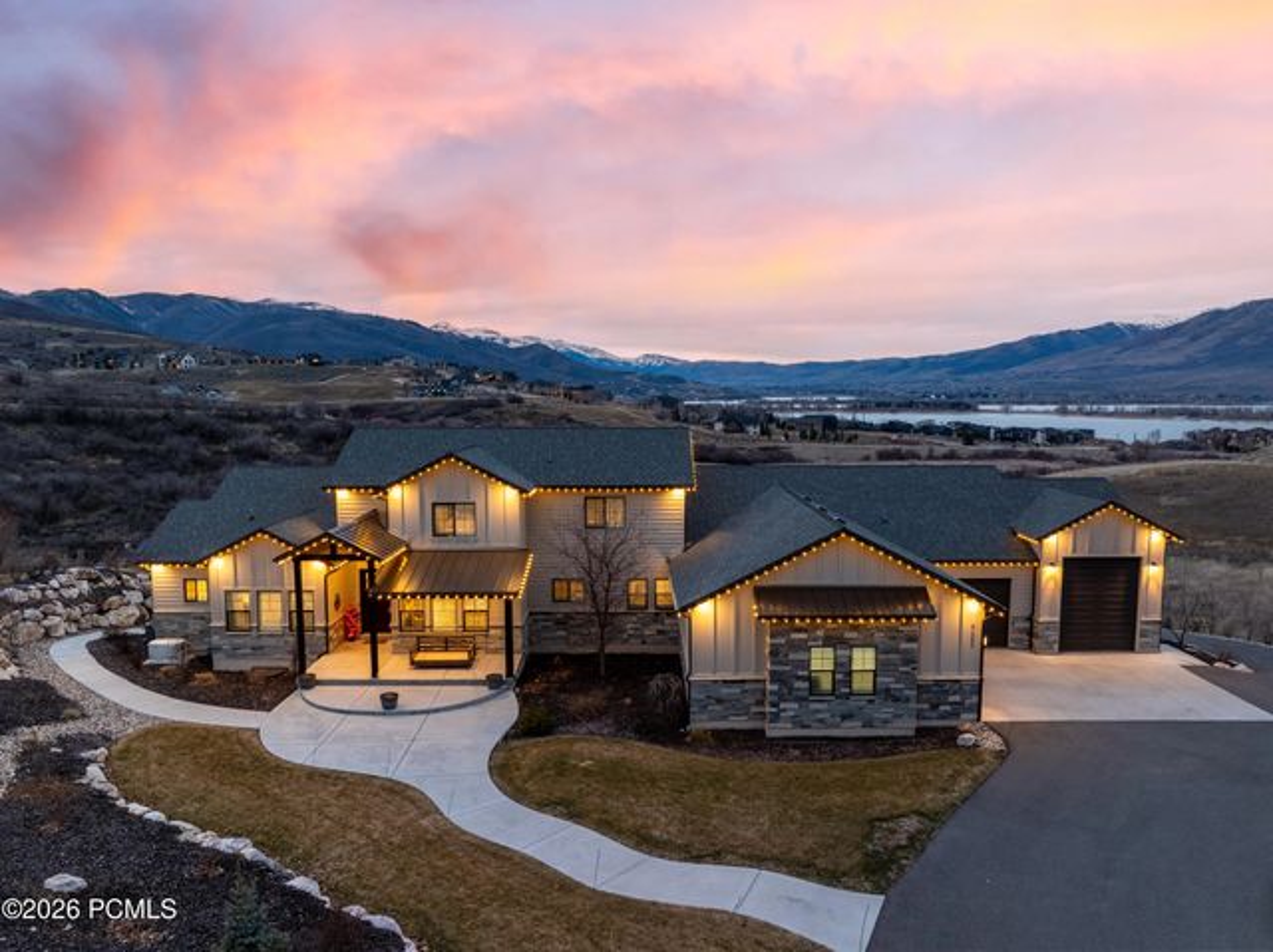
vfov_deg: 56.8
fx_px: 882
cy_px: 476
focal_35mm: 24
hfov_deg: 71.6
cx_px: 636
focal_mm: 12.29
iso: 100
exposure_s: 1/15
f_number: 4
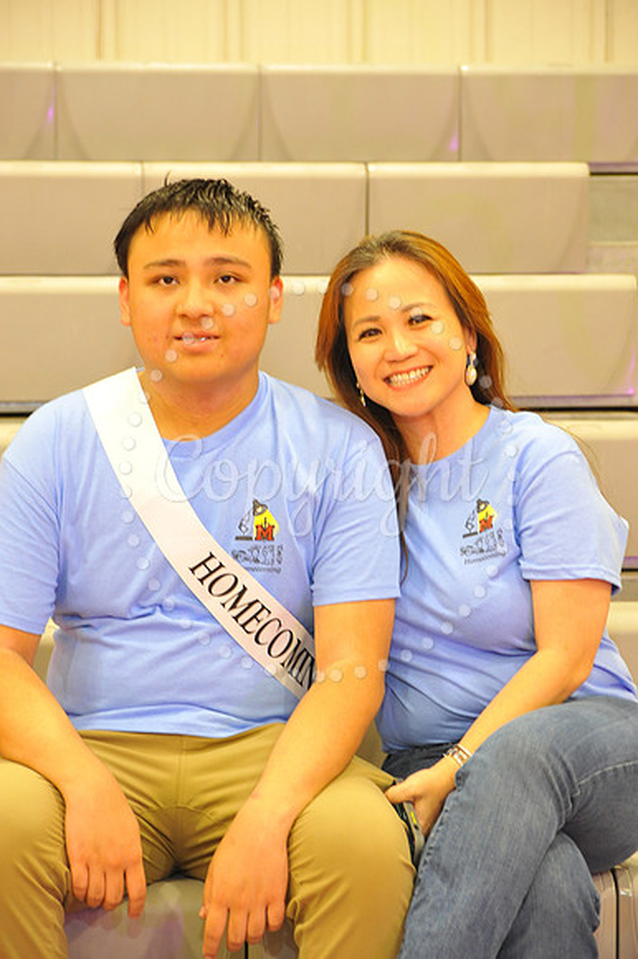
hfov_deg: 13.0
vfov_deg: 19.5
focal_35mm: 105
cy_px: 480
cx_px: 319
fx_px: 2794
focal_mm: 105
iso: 2500
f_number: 6.3
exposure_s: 1/50
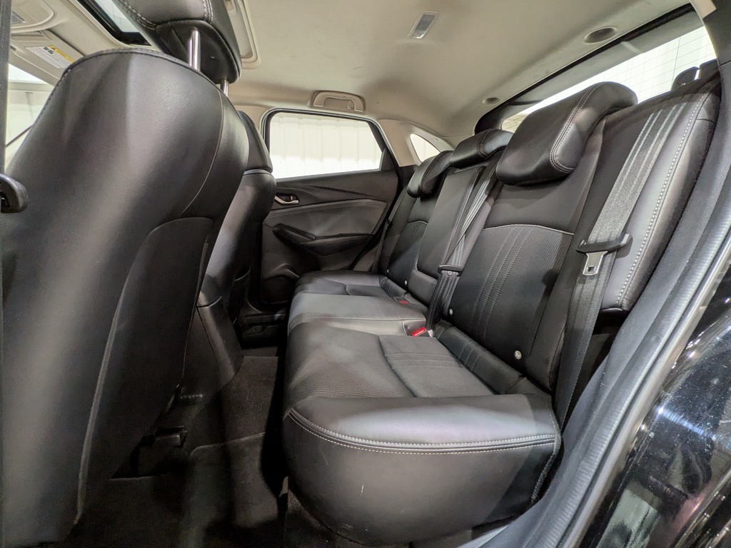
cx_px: 366
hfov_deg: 102.1
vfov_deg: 85.7
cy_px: 274
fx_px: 296
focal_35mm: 14
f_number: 2.2
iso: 128
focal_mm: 1.83
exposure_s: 1/30
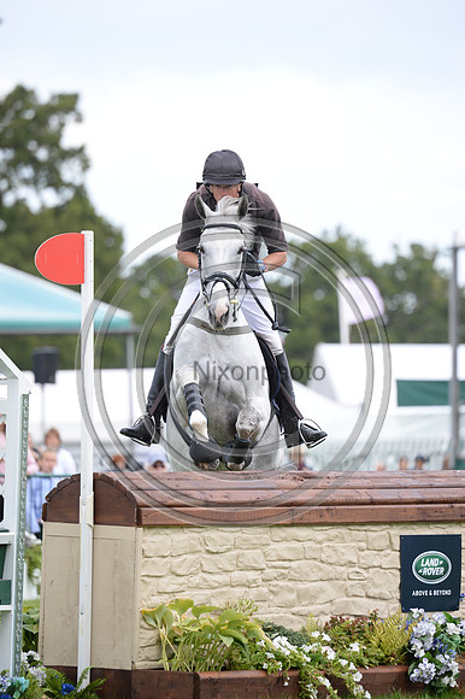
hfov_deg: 3.4
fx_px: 7759
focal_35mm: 400
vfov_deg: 5.2
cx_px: 232
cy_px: 350
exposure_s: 1/800
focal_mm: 400
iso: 800
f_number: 6.3
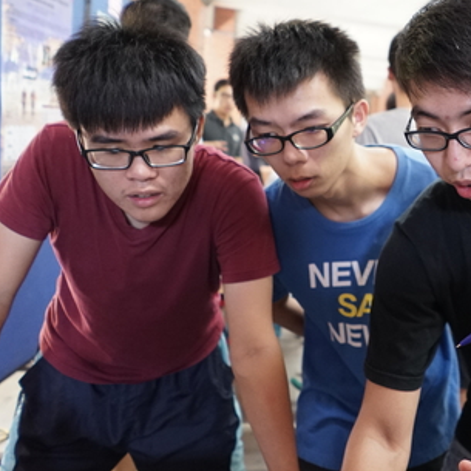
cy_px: 205
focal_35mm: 41
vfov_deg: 40.8
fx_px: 631
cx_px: 448
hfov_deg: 37.5
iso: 2000
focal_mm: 21
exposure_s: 1/60
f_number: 3.2
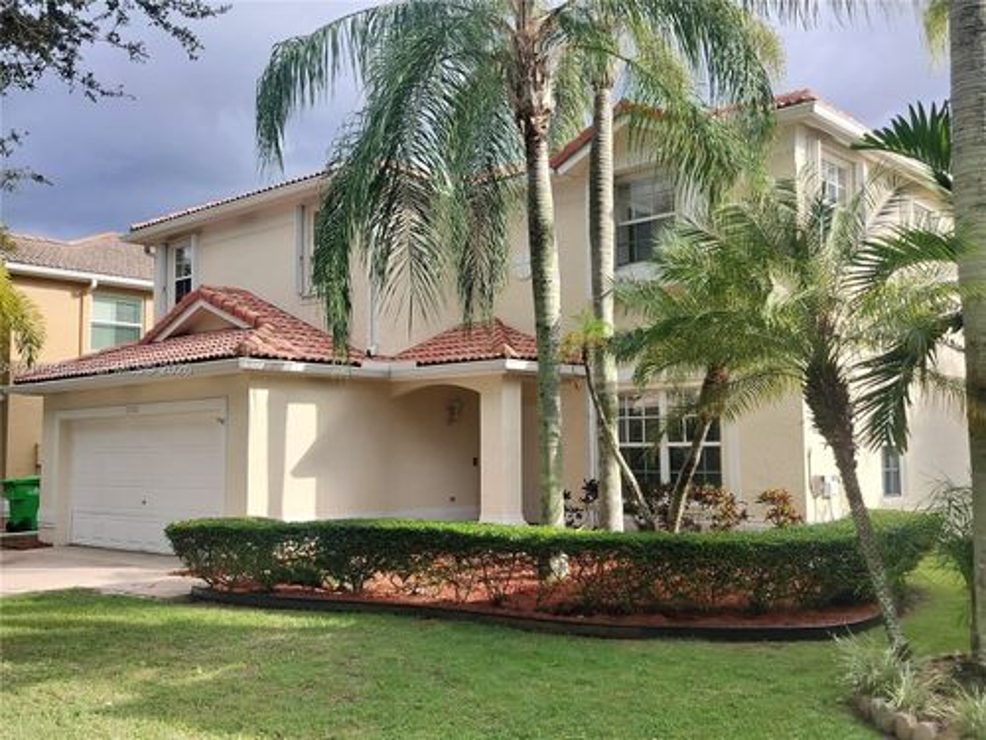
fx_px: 684
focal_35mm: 24
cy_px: 370
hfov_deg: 71.6
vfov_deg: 56.8
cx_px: 493
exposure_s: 1/457
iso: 50
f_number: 1.7
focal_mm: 5.24
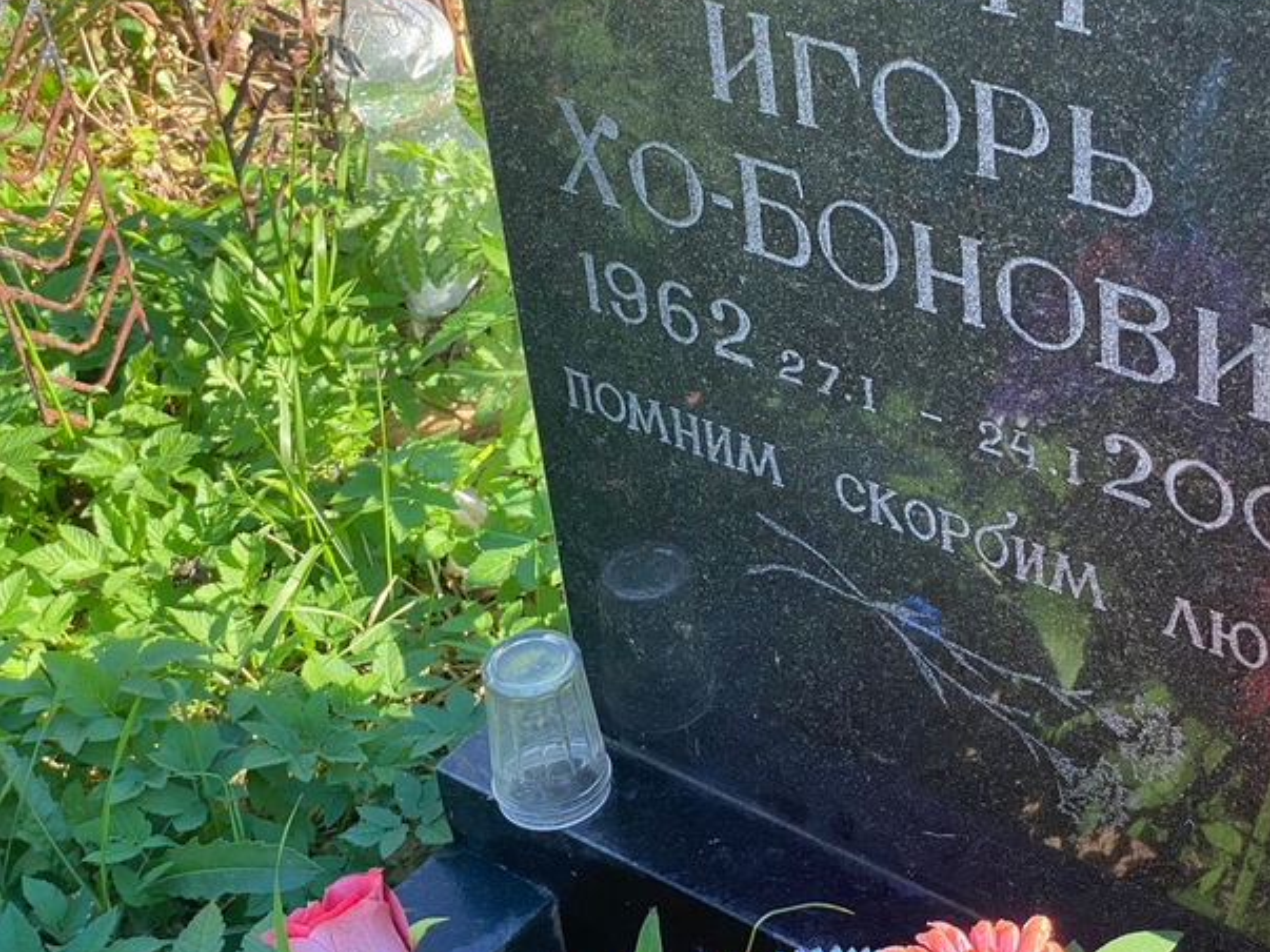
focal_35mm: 69
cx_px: 840
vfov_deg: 21.3
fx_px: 2531
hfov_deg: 28.0
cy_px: 369
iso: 20
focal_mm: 6
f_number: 2
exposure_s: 1/168
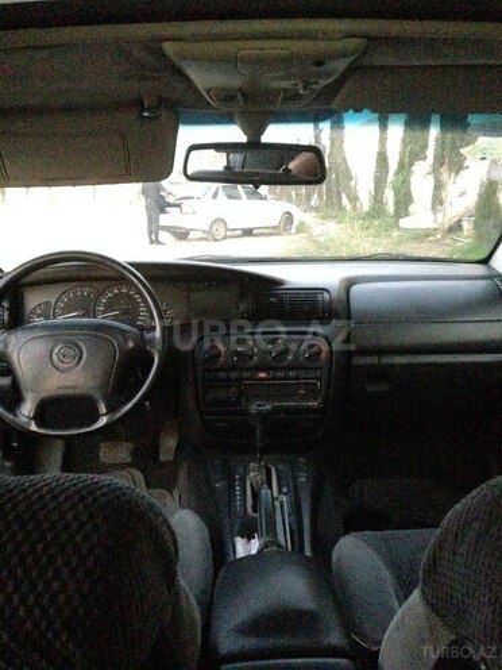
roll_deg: +3.2
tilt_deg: -10.8
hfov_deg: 42.9
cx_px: 251
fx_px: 638
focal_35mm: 33
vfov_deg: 55.4
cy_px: 335
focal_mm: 4.12
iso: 3200
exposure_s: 1/15
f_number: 2.4
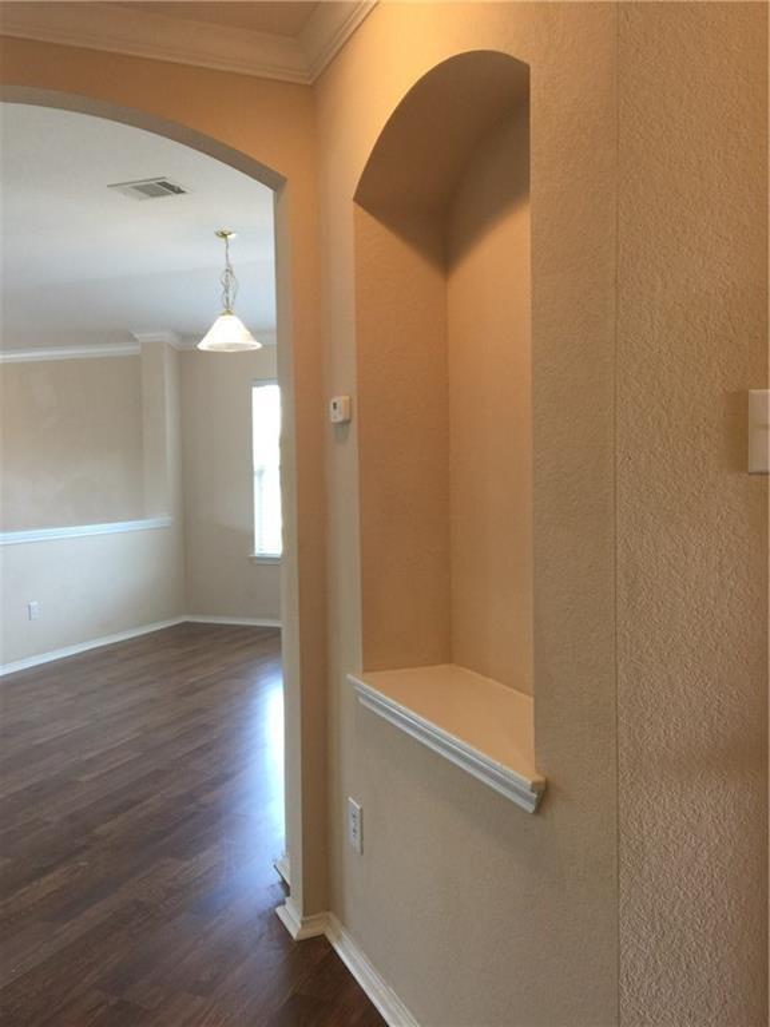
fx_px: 860
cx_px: 385
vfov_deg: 61.7
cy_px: 514
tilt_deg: -1.3
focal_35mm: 29
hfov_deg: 48.2
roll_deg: +1.1
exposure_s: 1/30
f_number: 2.2
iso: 40
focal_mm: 4.15
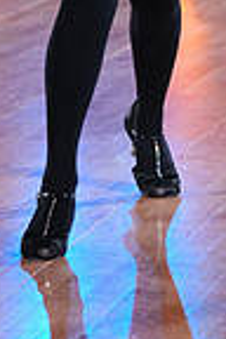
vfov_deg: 4.8
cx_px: 4
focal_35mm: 422
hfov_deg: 3.3
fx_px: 3974
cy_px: -247
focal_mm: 105
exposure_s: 1/400
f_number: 5
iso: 5000
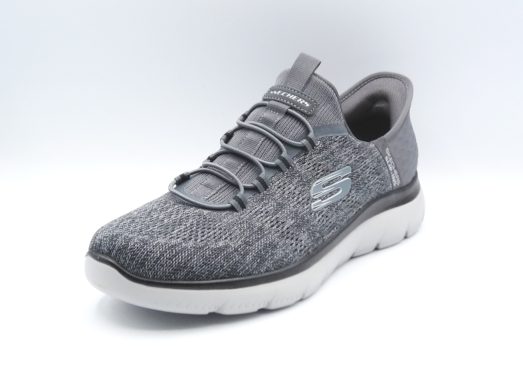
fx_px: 755
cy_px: 196
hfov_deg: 38.2
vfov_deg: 29.1
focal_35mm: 50
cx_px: 262
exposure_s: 1/125
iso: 100
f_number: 4
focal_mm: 5
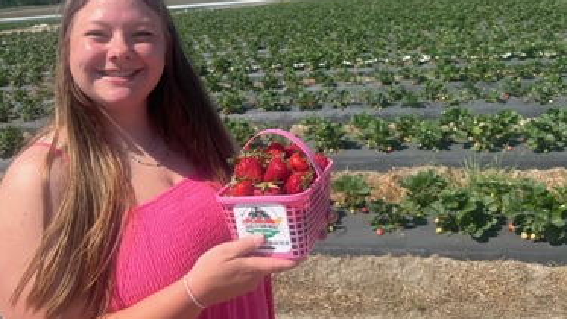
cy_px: 32
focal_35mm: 38
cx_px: 284
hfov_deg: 52.8
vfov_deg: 29.9
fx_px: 571
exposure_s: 1/3215
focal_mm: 5.1
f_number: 1.6
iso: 50
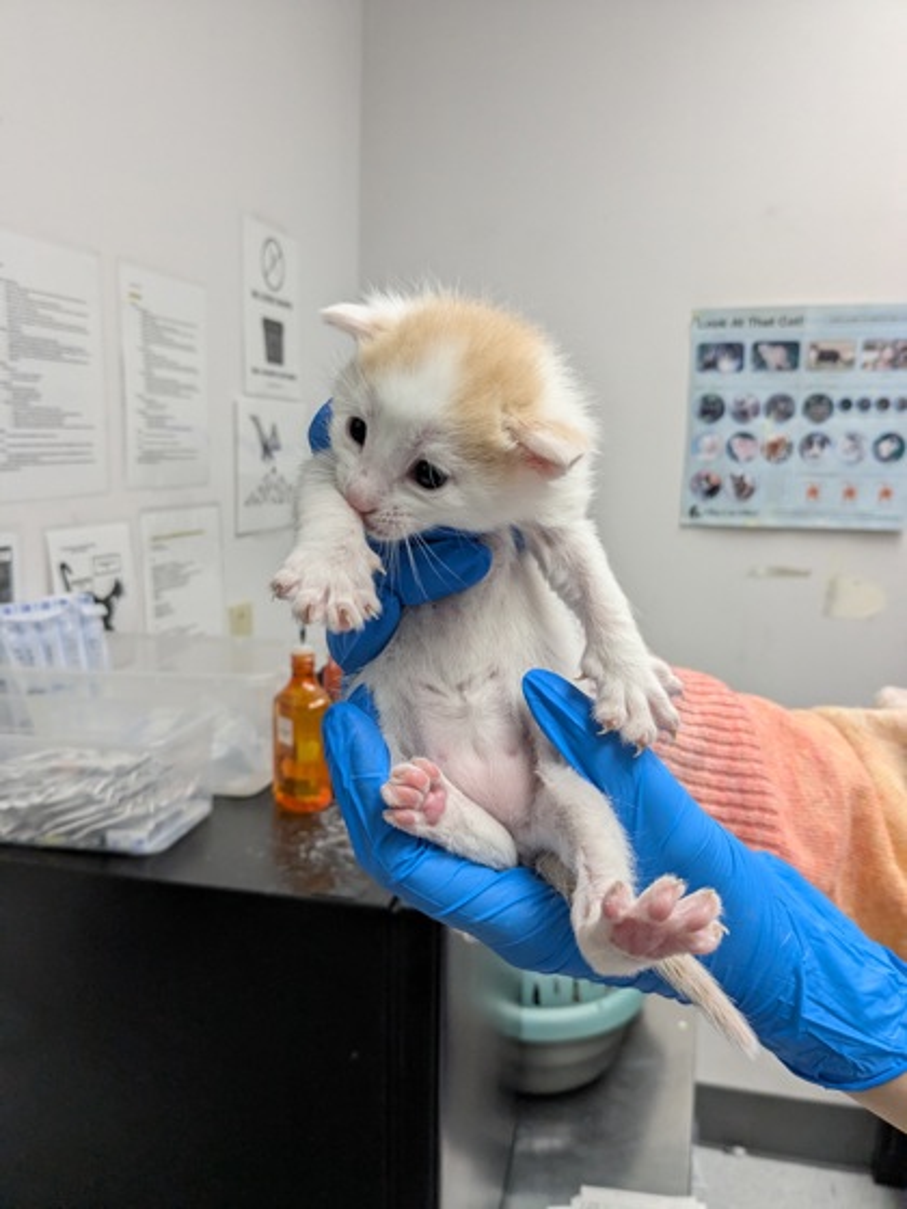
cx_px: 454
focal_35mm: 27
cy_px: 604
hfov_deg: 51.4
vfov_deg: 65.3
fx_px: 943
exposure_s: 1/120
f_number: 1.73
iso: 190
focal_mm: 4.38
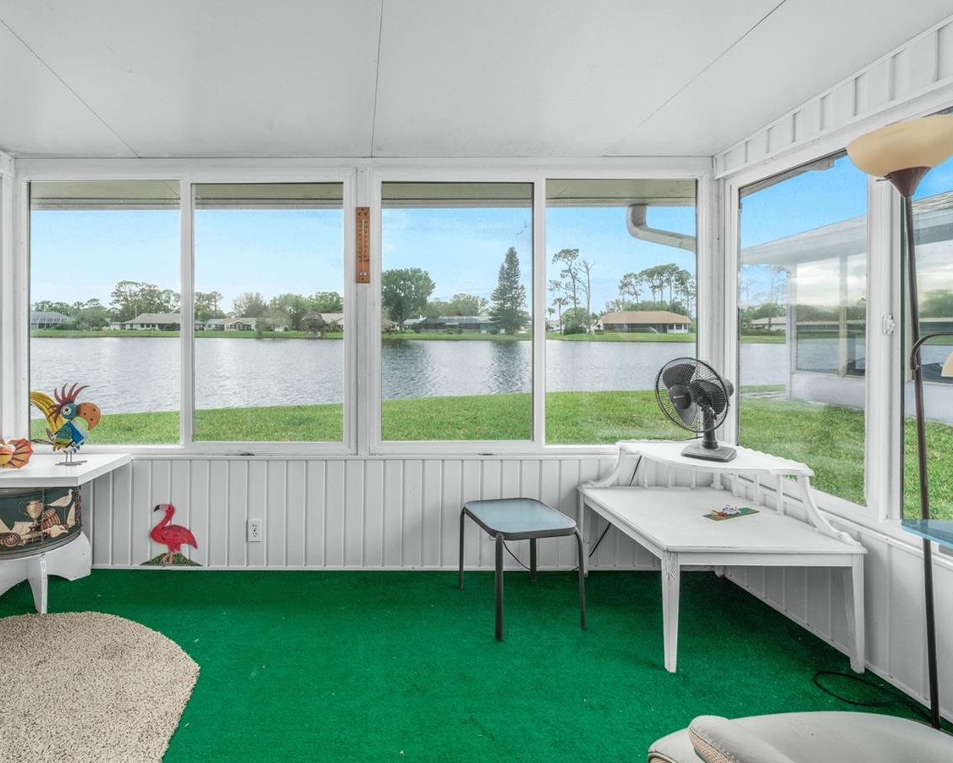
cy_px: 325
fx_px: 451
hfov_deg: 91.6
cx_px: 371
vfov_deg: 79.9
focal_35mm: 16
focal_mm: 12
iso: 400
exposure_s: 1/6
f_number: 11
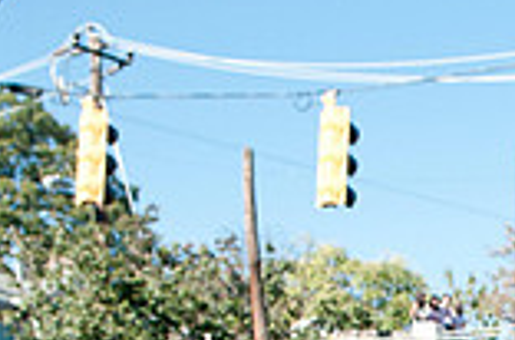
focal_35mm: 95
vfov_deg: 13.4
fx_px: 1353
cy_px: 536
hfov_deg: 20.1
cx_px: 634
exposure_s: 1/1000
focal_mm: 17
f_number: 3.5
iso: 200
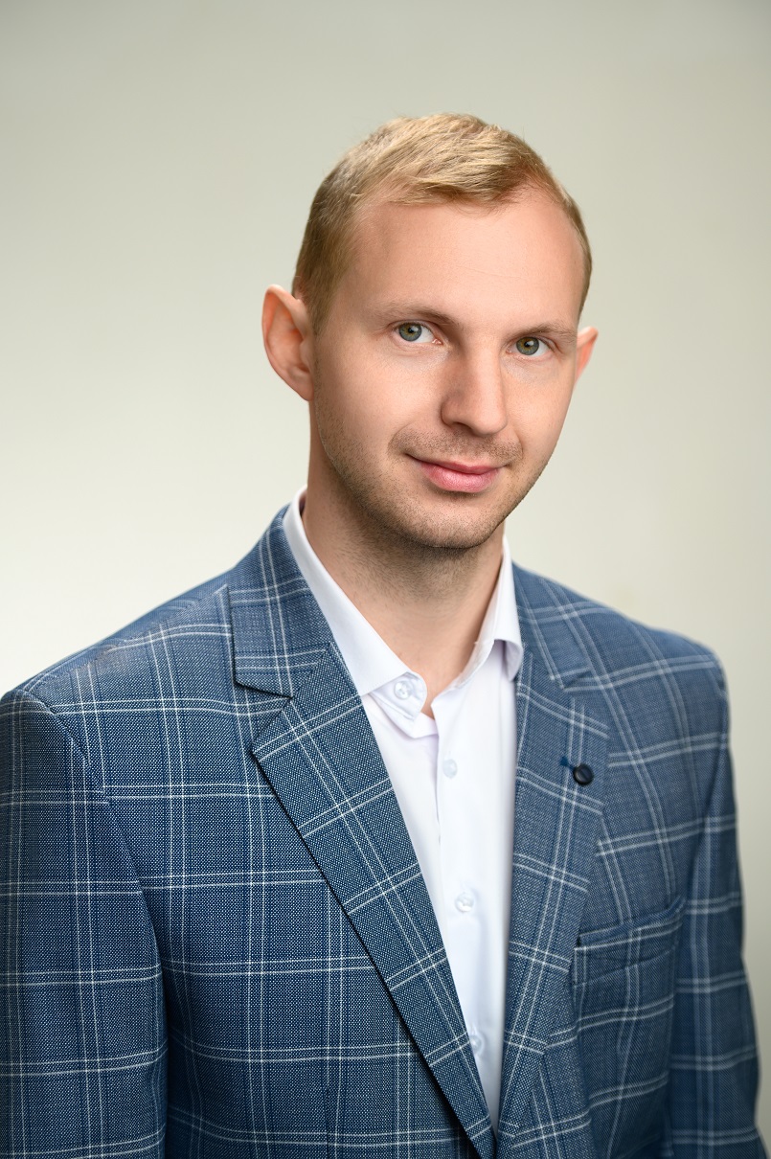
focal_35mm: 102
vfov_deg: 20.0
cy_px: 580
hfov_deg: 13.4
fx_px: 3281
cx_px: 386
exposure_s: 1/200
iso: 100
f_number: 2.8
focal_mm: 102
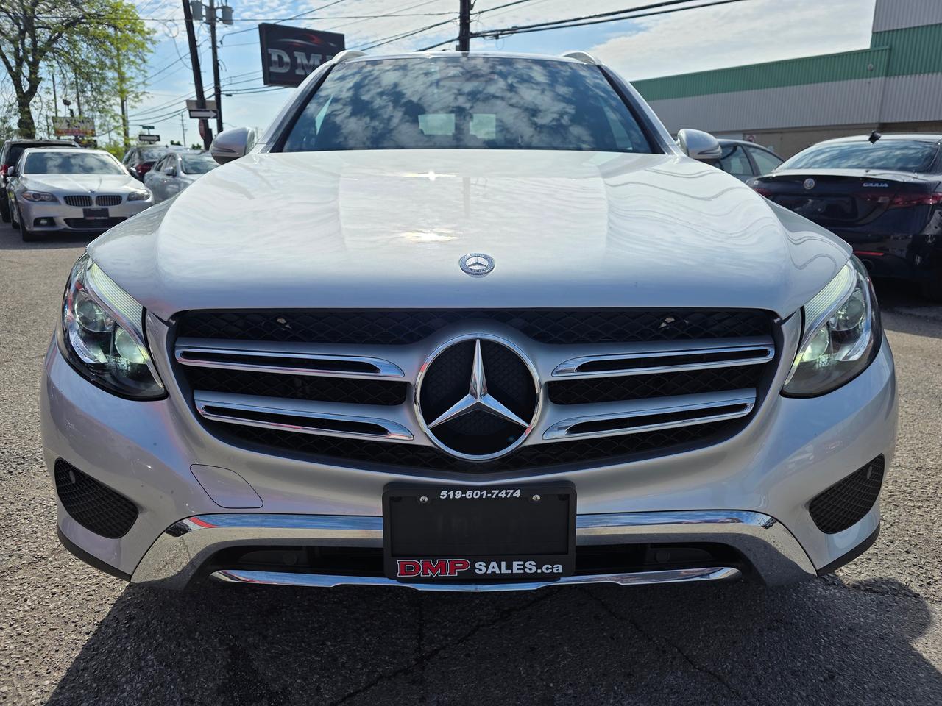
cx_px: 471
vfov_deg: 58.9
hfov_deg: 73.9
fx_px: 626
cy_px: 353
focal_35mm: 23
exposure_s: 1/7944
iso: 40
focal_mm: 6.3
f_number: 1.7
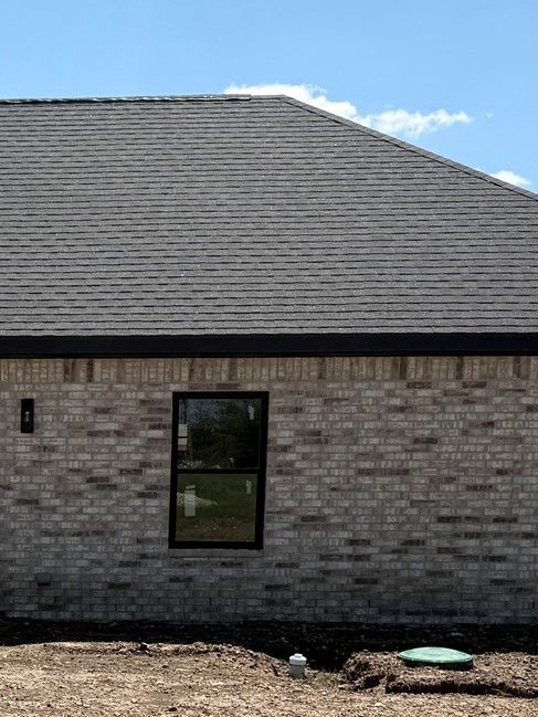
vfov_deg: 26.7
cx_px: -53
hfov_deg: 19.8
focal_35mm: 71
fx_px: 1471
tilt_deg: -6.7
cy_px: 613
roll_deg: -0.8
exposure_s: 1/5319
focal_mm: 6.76
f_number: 1.78
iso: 80
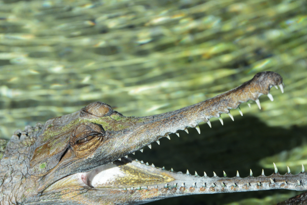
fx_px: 2864
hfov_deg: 6.1
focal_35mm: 336
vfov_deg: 4.1
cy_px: 136
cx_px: 112
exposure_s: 1/640
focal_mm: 230
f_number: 8
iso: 400
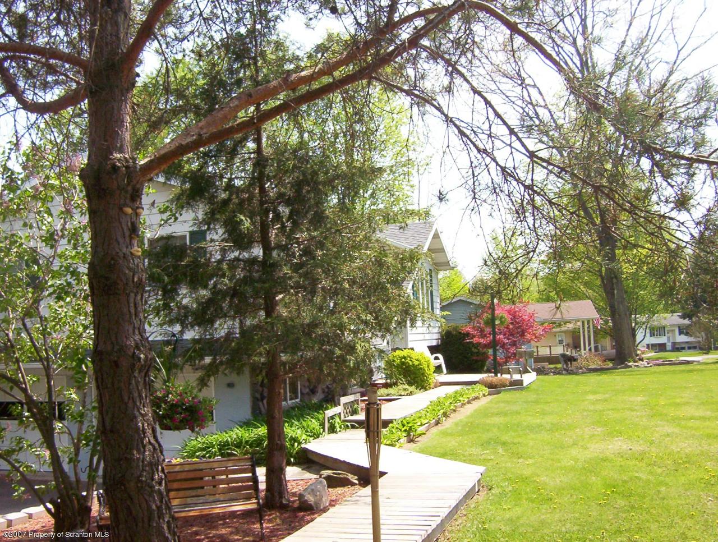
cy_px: 271
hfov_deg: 51.3
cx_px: 359
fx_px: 748
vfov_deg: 39.8
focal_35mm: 36
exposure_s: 1/286
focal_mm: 5.54
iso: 100
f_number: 5.24
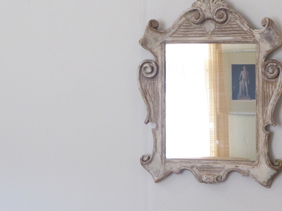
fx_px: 578
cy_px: 86
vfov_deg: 20.7
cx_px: 215
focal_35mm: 71
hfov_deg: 27.0
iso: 400
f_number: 7.1
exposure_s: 1/6
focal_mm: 7.8
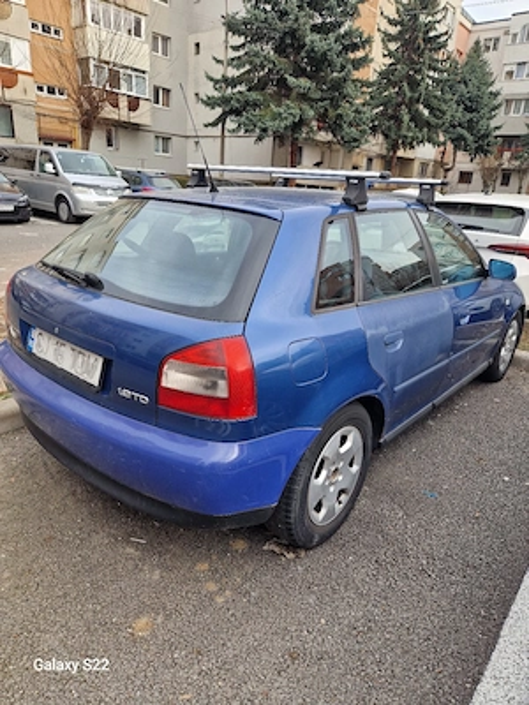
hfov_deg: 58.9
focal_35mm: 23
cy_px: 352
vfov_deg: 73.9
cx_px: 264
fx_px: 469
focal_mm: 5.4
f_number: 1.8
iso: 50
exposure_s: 1/182
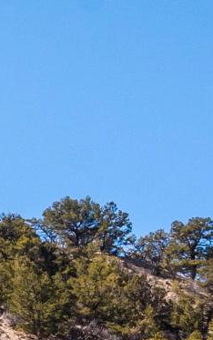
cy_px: 166
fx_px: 3035
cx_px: -1063
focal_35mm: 327
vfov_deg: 6.4
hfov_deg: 3.5
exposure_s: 1/500
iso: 640
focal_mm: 40
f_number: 7.1
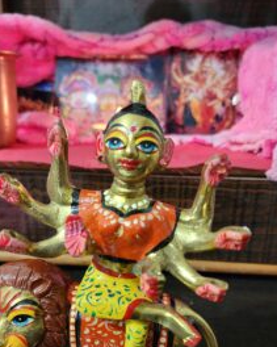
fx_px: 349
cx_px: 129
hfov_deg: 43.3
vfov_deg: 51.8
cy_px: 234
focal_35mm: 34
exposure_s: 1/33
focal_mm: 6.4
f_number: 1.8
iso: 500
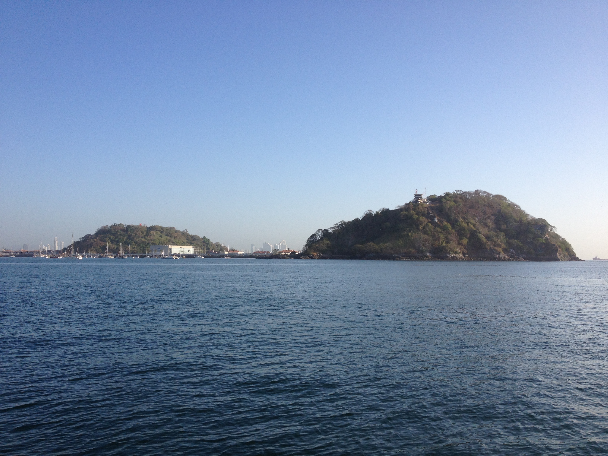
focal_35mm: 35
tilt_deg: +1.2
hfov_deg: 52.6
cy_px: 228
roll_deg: -0.2
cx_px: 304
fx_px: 615
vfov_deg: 40.7
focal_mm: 4.28
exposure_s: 1/1577
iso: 50
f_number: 2.4
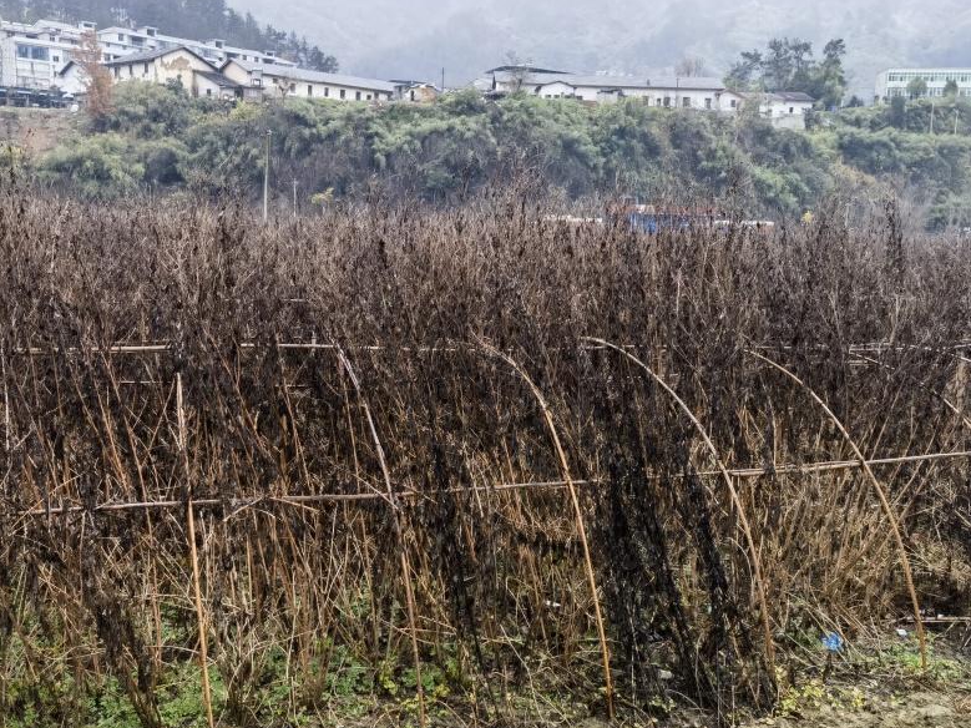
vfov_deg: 37.7
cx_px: 476
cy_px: 362
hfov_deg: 49.0
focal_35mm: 38
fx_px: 1066
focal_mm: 6.67
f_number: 1.9
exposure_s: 1/100
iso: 100
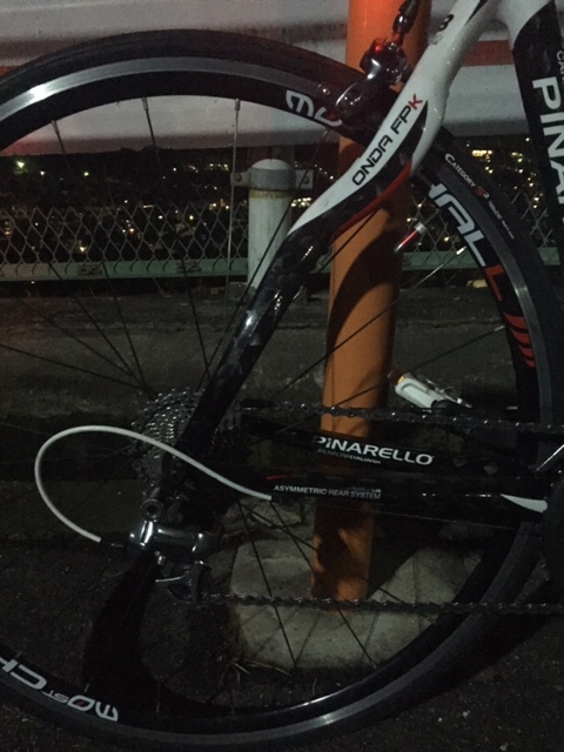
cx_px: 282
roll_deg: -1.9
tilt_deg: -23.3
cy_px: 376
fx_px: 630
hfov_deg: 48.2
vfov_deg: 61.7
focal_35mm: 29
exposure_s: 1/15
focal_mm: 4.15
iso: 2000
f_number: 2.2
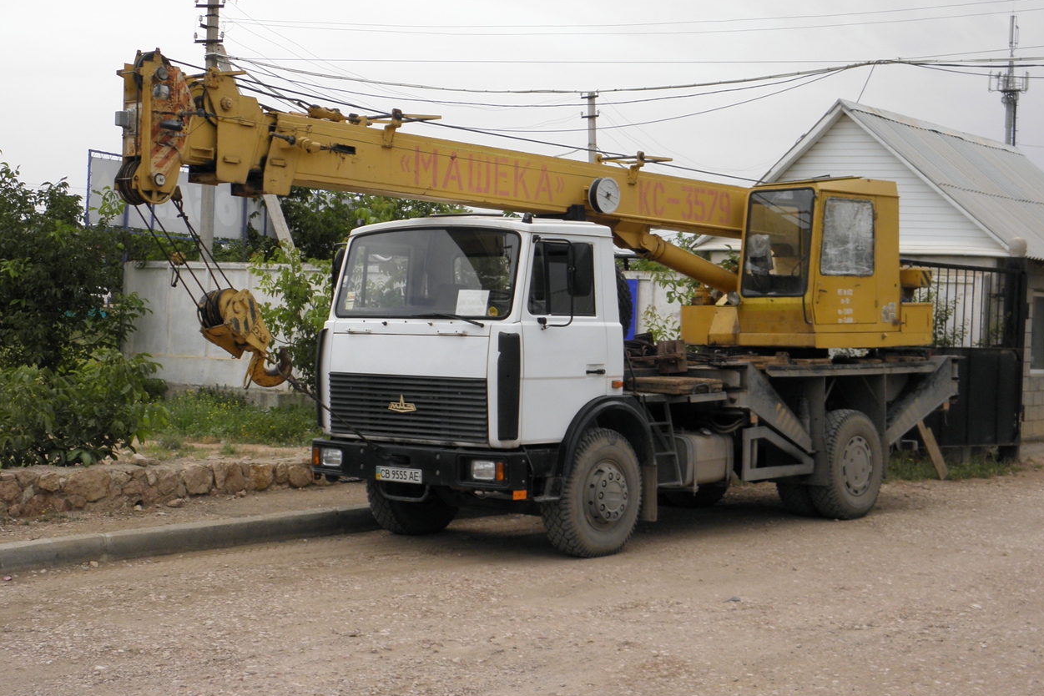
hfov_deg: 35.1
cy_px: 301
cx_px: 529
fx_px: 1653
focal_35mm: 57
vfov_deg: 23.8
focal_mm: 9.7
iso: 100
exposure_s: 1/400
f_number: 4.1
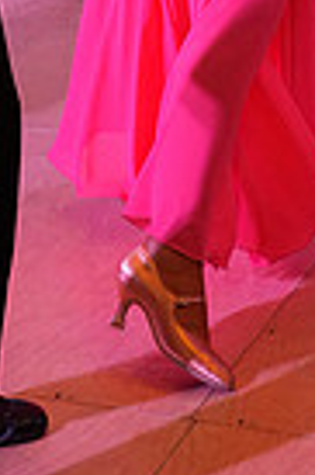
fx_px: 1671
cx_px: 61
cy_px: -253
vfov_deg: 14.9
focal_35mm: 127
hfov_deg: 10.7
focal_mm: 30
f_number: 5
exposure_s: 1/200
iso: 2000
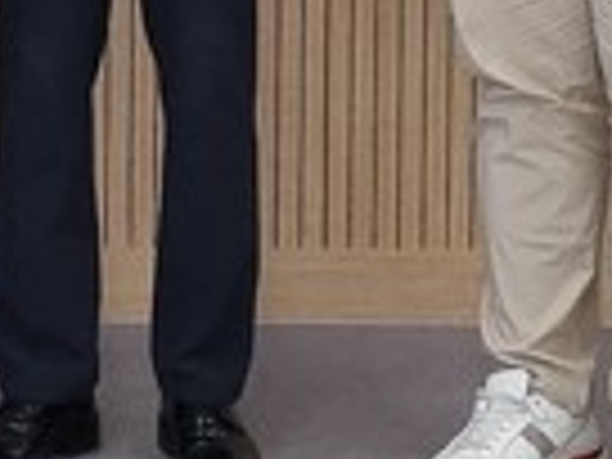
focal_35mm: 111
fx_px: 1962
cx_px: -117
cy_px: -416
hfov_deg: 17.0
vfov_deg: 12.1
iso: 100
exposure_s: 1/120
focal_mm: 5.4
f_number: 1.8
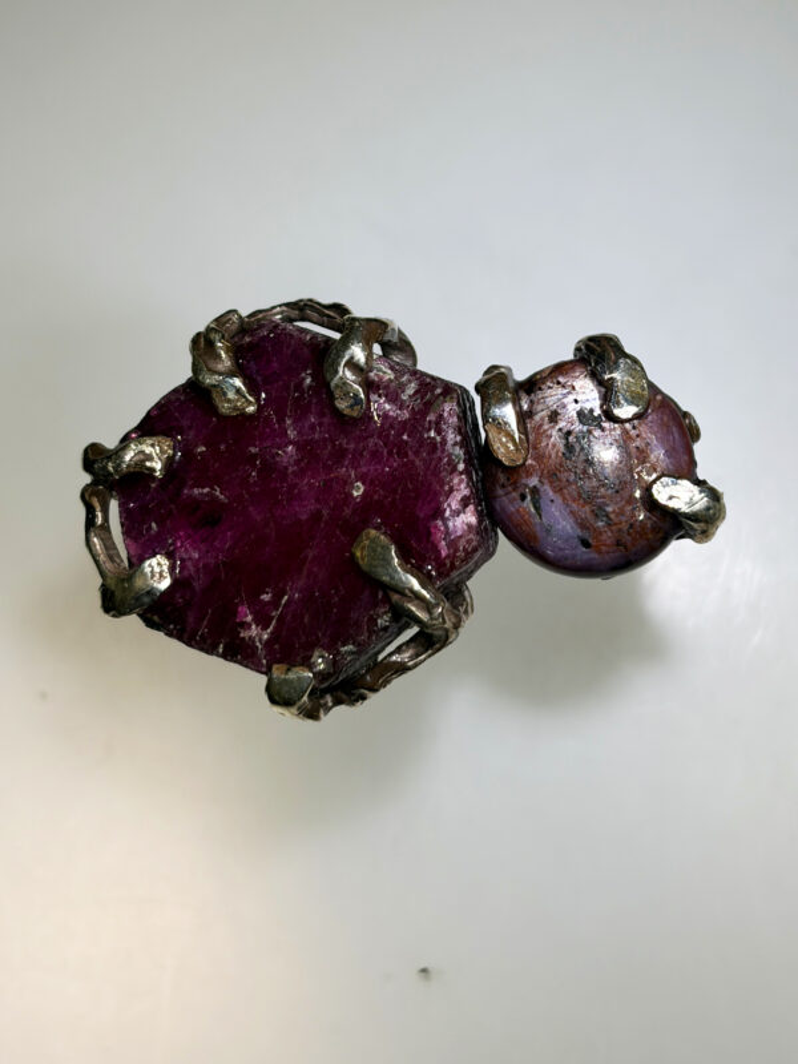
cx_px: 399
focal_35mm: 52
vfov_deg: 36.8
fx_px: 1598
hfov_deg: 28.0
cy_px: 532
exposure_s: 1/2012
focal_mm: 5.96
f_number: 1.6
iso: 32
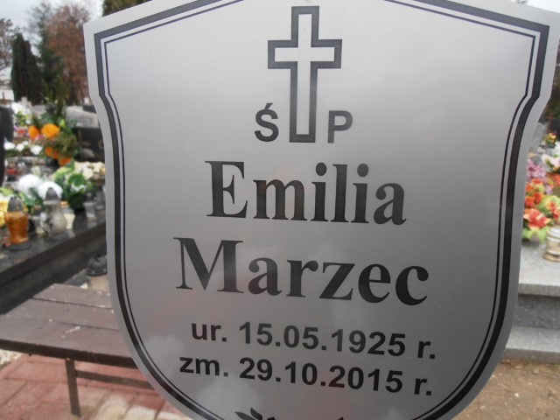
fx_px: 388
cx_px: 280
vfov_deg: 56.8
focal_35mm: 24
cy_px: 210
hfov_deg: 71.6
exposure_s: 1/100
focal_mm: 4.2
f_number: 3
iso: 80
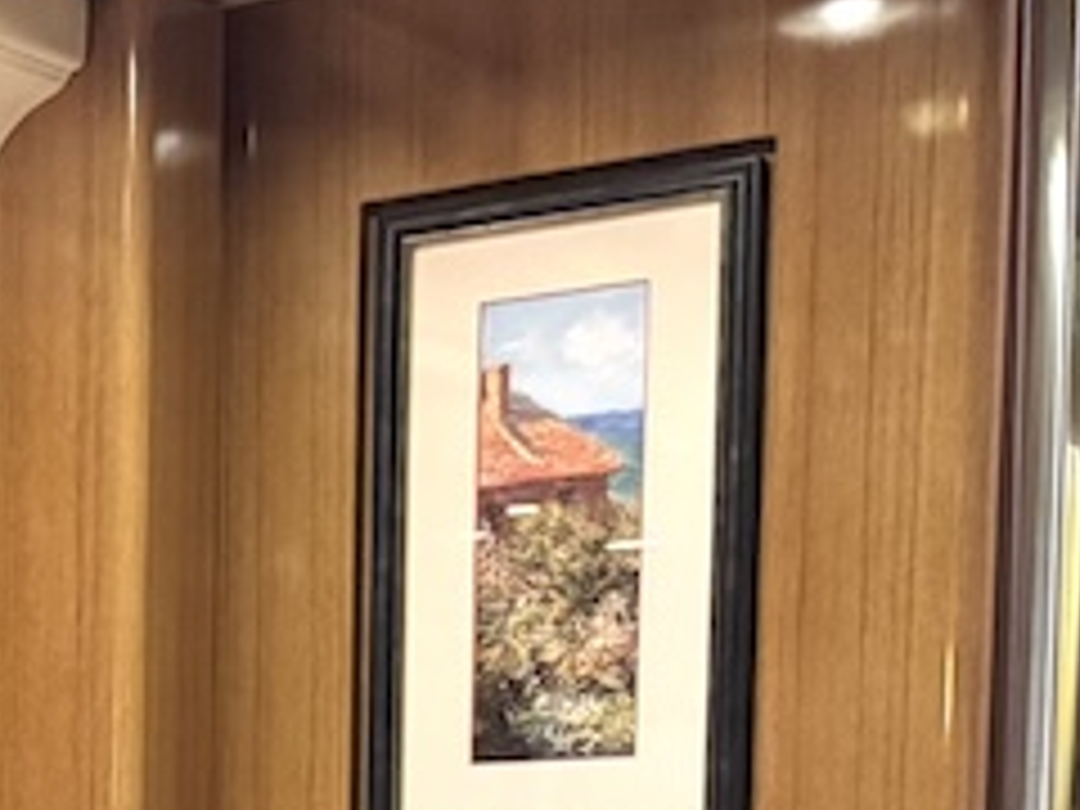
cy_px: 1269
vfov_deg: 13.8
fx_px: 3120
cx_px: -1076
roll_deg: +2.4
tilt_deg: -8.1
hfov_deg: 15.6
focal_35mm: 100
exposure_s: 1/40
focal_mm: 6.76
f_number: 1.78
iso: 800
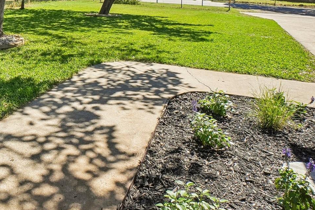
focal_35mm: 32
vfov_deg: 36.1
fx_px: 280
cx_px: 8
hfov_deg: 49.3
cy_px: -10
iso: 400
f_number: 8
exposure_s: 1/800
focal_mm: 10
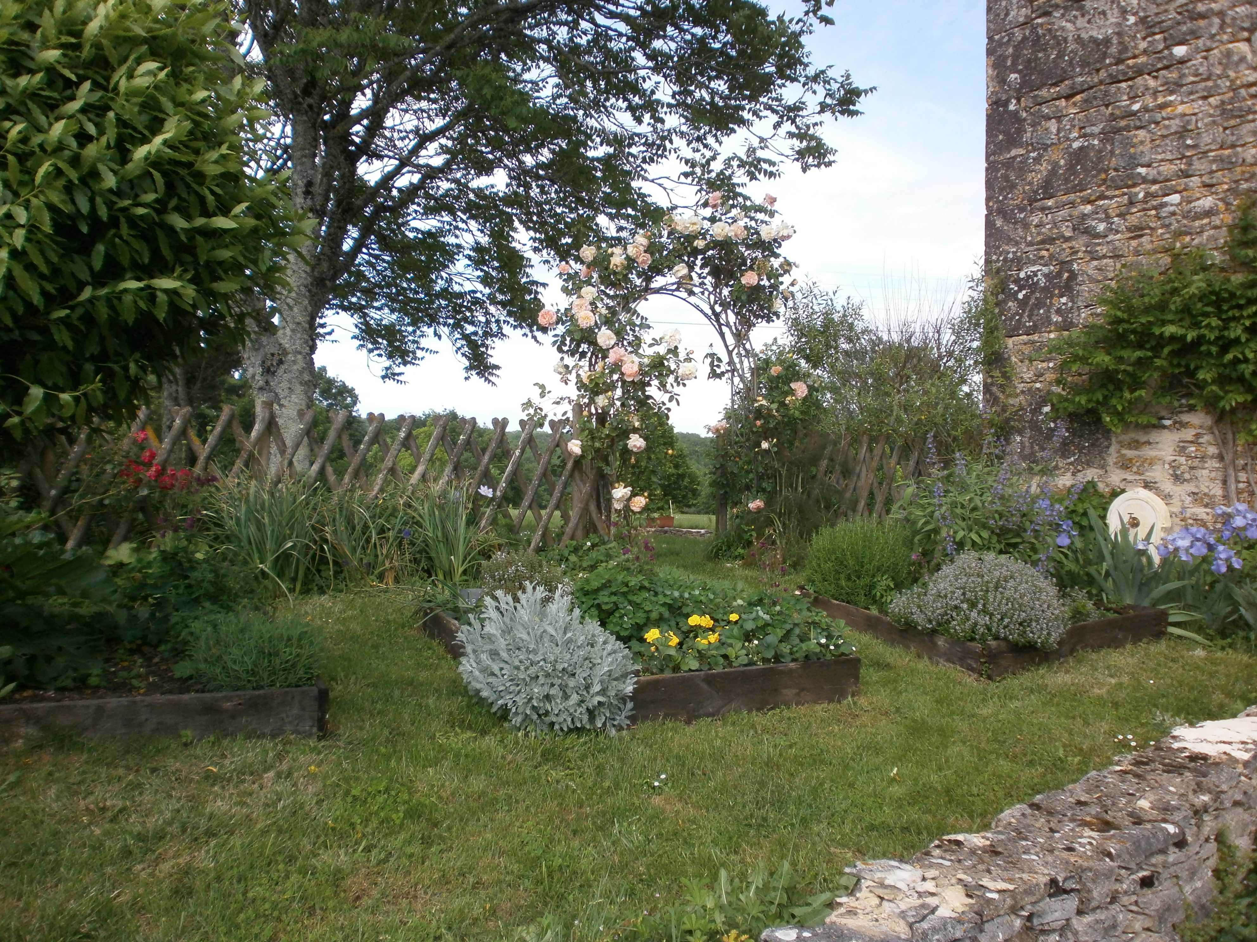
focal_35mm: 27
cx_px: 628
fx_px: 980
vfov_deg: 51.4
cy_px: 471
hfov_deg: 65.3
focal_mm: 4.8
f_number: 2.9
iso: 100
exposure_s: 1/500
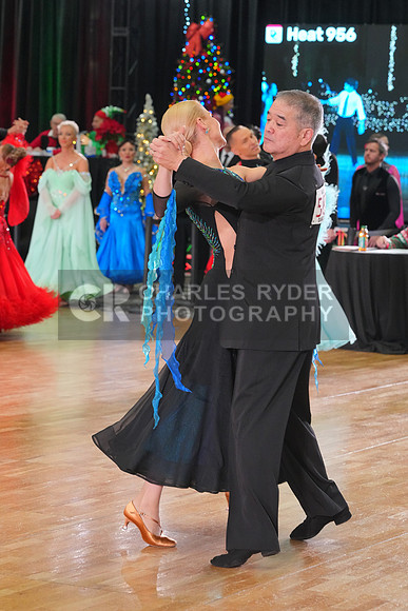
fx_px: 2022
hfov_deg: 11.5
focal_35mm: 119
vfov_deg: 17.2
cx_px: 204
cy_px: 306
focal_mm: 119
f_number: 6.3
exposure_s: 1/200
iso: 4000
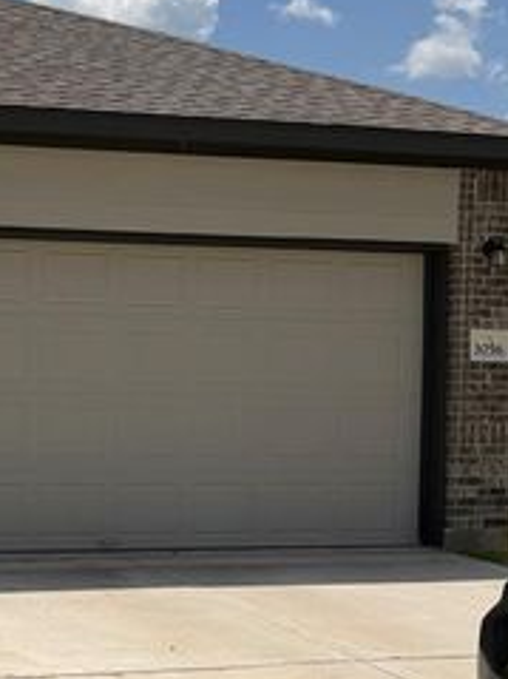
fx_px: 1312
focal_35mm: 67
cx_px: -94
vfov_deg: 28.9
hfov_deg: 20.5
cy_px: 408
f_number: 1.78
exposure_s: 1/9091
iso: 80
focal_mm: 6.76
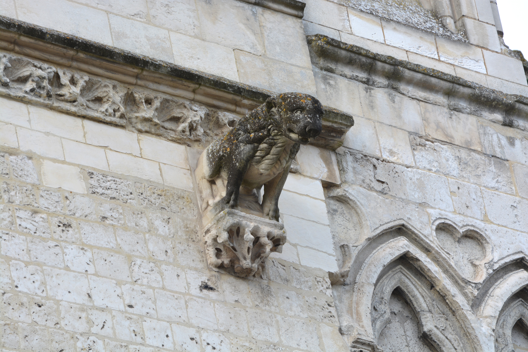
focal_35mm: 255
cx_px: 264
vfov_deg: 5.4
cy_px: 176
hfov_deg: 8.1
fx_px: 3740
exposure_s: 1/125
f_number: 8
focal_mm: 170
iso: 160
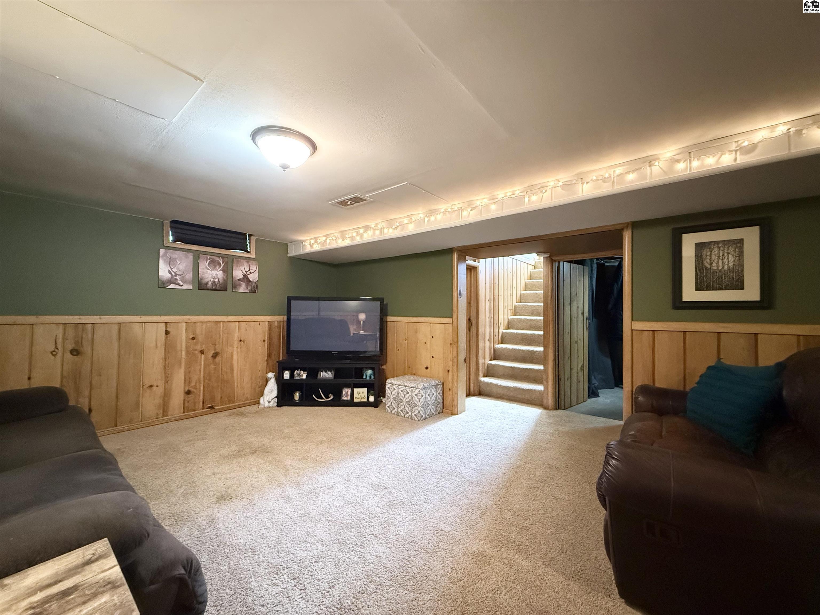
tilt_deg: +0.9
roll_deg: -0.4
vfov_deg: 85.7
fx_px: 332
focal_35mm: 14
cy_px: 308
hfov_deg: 102.1
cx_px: 410
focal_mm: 2.22
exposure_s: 1/40
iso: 1000
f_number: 2.2
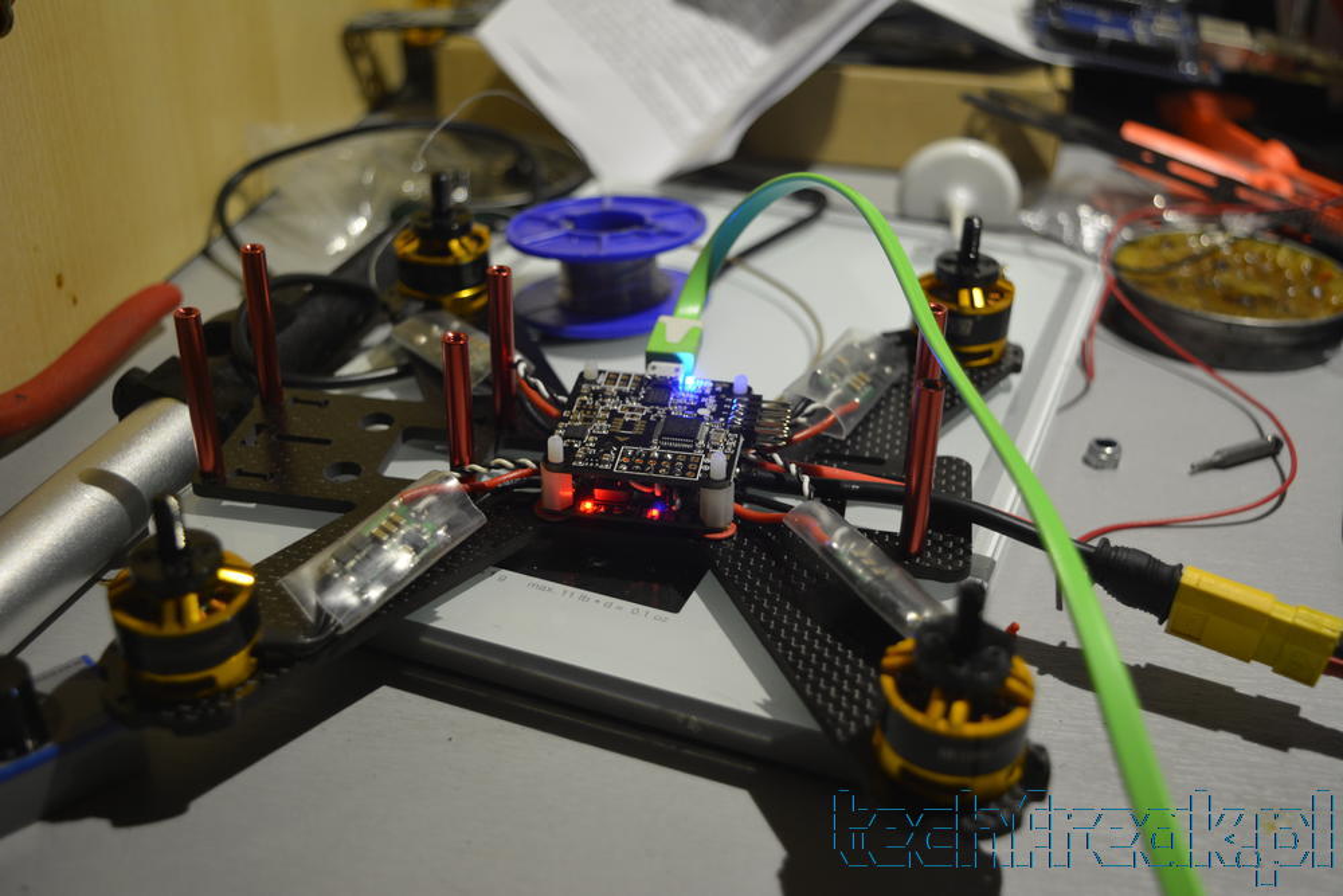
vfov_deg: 31.9
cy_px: 448
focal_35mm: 42
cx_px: 672
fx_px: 1567
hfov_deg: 46.4
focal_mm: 28
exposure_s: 1/60
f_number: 4.2
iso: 500
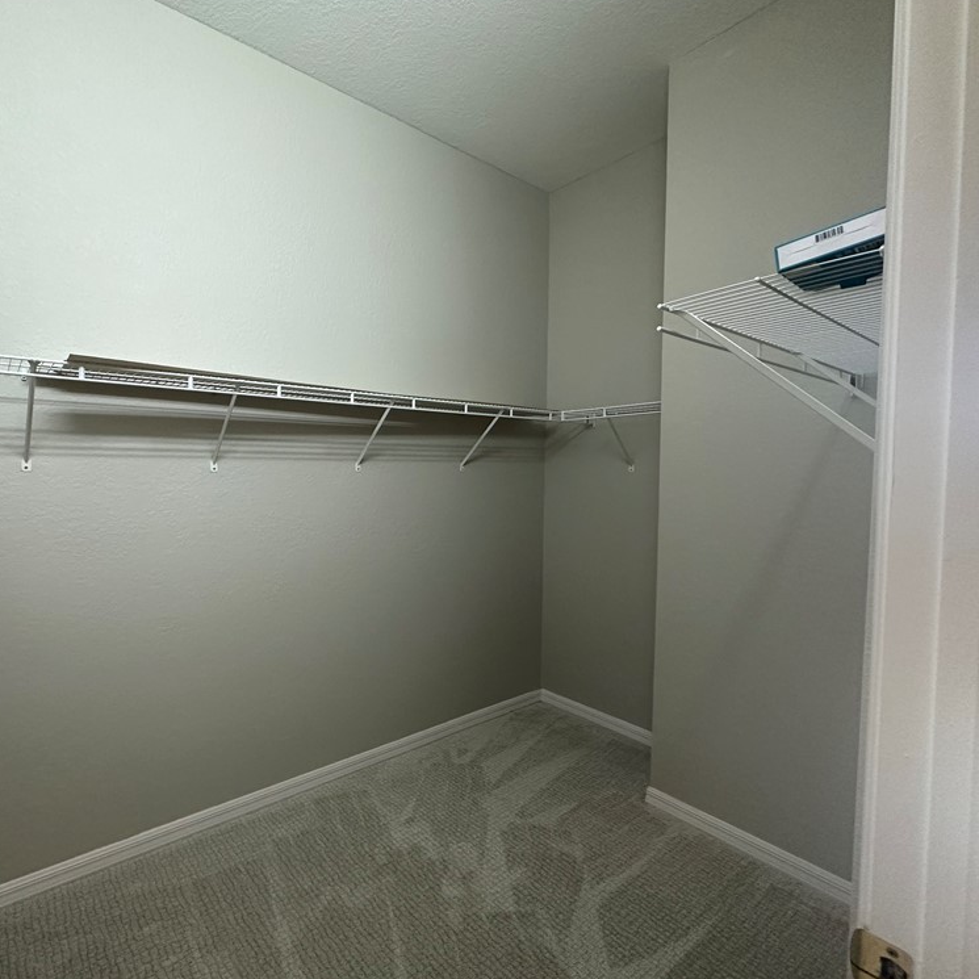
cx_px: 369
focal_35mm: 17
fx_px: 544
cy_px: 486
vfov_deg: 84.0
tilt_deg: -2.7
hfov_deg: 82.4
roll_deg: -0.7
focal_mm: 2.22
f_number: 2.2
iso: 250
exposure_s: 1/120
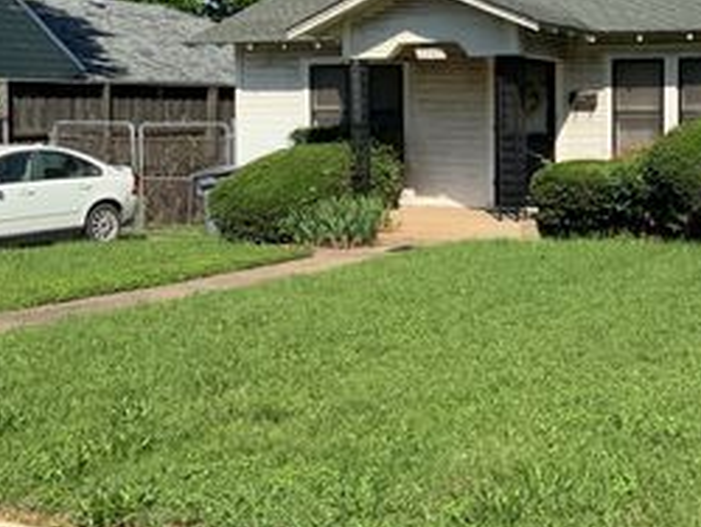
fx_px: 1176
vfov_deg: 25.1
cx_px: 547
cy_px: 150
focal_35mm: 58
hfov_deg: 32.4
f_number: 1.8
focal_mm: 3
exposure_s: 1/1912
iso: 16
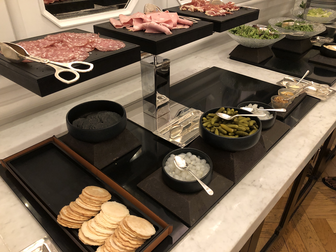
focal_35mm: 28
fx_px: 272
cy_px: 126
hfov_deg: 63.4
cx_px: 168
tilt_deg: -35.5
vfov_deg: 49.7
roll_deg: -2.4
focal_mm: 3.99
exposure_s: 1/17
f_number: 1.8
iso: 80
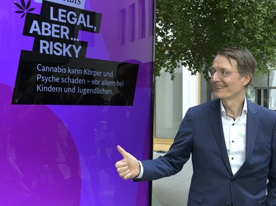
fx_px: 319
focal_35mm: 40
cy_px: 104
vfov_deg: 35.9
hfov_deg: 46.8
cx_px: 141
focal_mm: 36
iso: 4000
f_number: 8
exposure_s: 1/500
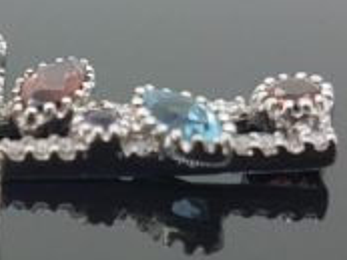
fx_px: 1053
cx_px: 26
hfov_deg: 18.4
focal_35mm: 105
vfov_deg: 14.1
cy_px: 197
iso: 40
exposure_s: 1/107
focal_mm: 4.2
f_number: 1.7
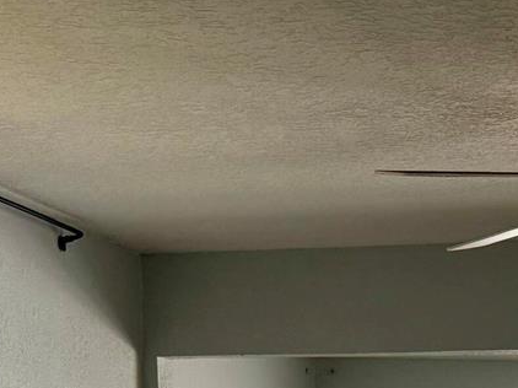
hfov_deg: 19.8
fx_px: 1361
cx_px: 679
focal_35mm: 91
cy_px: 613
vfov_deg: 14.9
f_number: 1.78
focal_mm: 6.76
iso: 200
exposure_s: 1/102
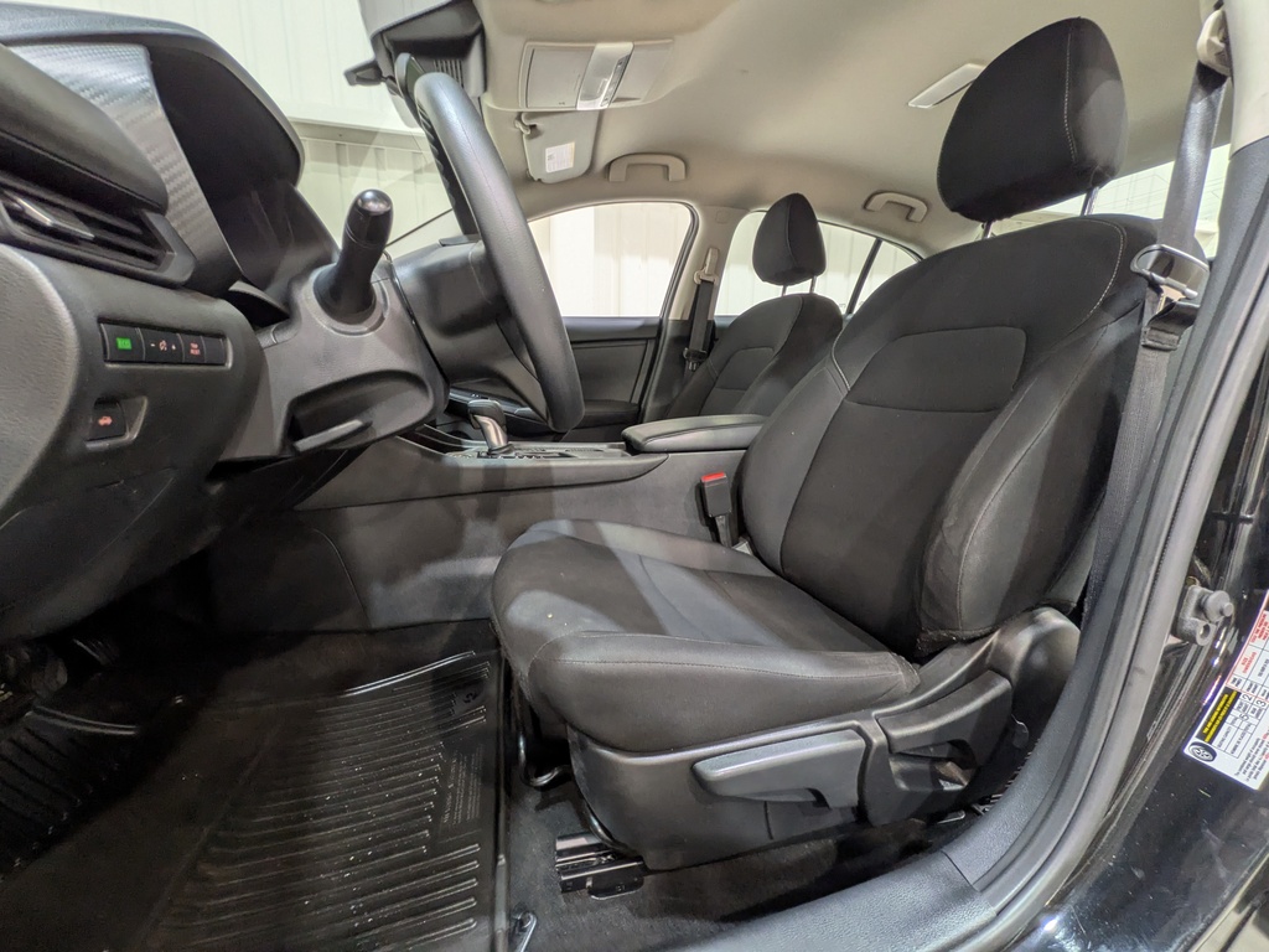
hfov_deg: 102.1
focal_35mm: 14
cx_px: 634
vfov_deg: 85.7
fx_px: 513
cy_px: 476
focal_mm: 1.83
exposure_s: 1/24
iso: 73
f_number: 2.2
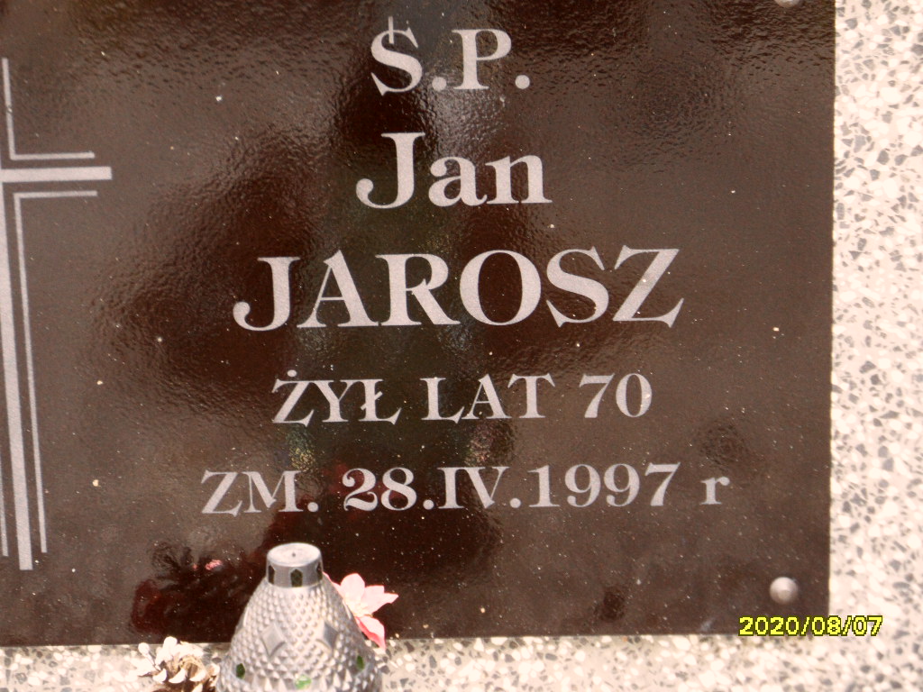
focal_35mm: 120
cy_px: 346
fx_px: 3200
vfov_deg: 12.3
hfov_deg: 16.4
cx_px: 462
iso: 240
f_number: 4.4
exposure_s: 1/60
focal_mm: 20
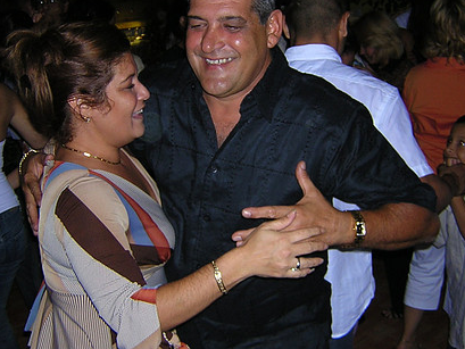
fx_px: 685
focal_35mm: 51
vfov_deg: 28.6
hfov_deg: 37.5
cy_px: 161
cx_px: 226
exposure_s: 1/60.1
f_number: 2.6
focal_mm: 4.7
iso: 100
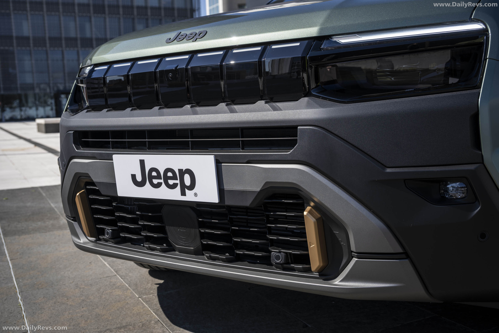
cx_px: 250
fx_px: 541
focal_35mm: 39
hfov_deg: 49.6
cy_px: 166
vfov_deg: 34.2
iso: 64
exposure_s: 1/320
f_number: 5.6
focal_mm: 39
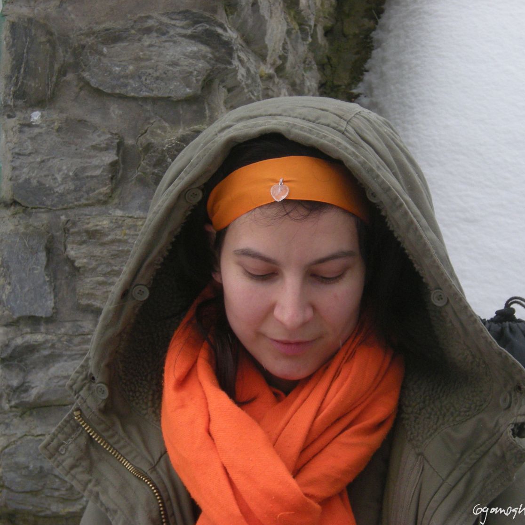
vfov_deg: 21.1
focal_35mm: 82
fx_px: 1407
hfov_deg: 21.1
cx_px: 278
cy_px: 264
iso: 186
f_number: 4.4
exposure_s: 1/120
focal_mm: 11.5
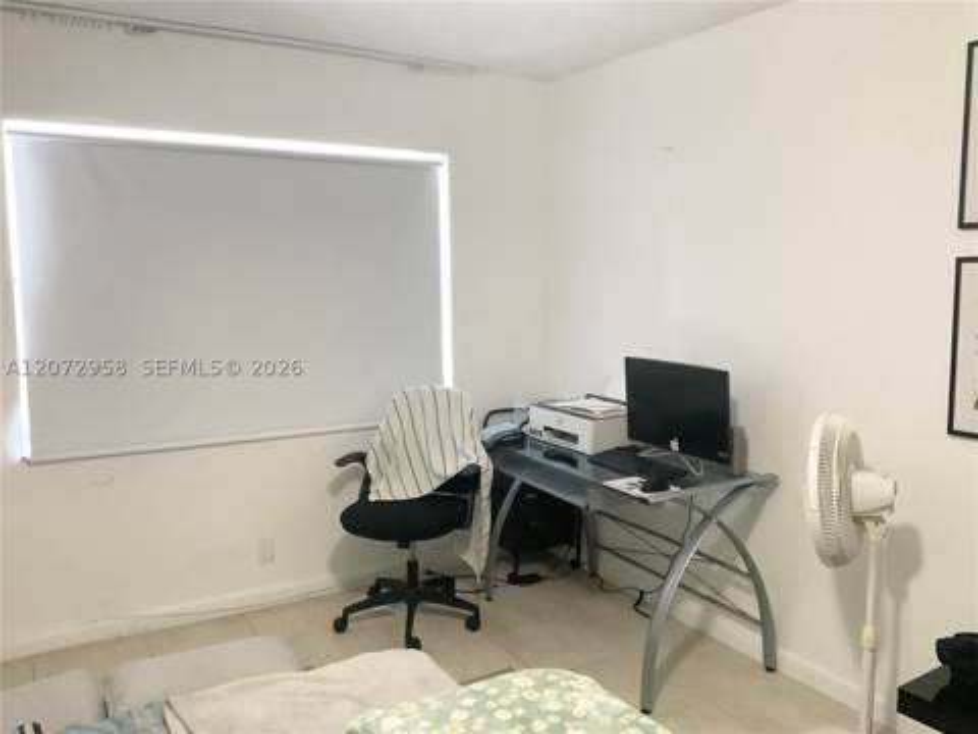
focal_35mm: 29
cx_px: 489
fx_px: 819
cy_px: 367
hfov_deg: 61.7
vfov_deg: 48.2
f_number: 1.8
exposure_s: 1/60
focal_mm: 3
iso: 200
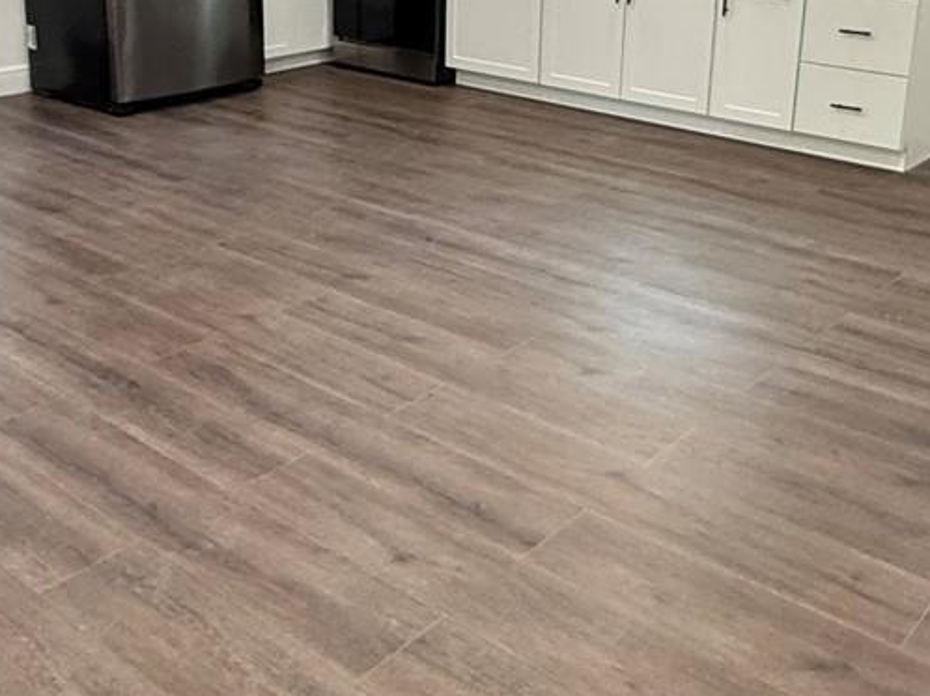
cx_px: 426
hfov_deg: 42.1
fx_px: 1208
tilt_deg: -16.5
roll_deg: -0.5
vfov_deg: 31.5
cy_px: 160
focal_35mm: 45
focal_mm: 2.22
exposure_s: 1/70
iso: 320
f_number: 2.2
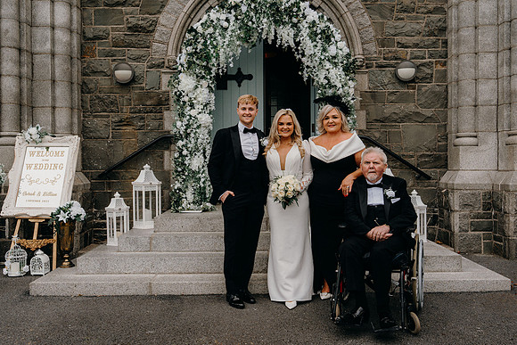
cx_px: 258
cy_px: 172
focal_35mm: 34
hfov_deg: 55.8
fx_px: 488
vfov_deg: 38.9
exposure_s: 1/200
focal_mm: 34
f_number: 7.1
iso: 400
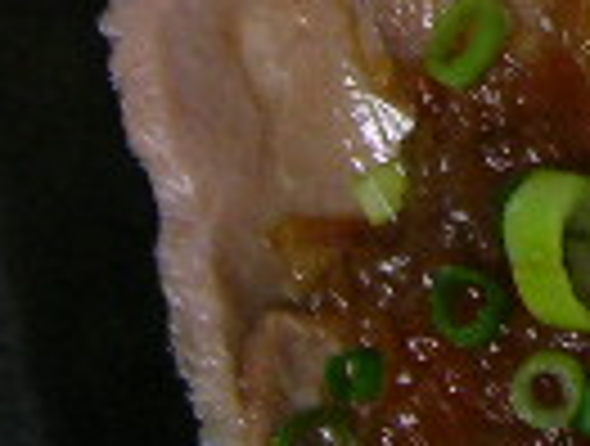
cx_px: 1261
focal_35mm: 185
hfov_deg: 9.8
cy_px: -437
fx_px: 3162
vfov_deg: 7.7
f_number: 3.5
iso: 100
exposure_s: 1/9.8
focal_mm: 5.8
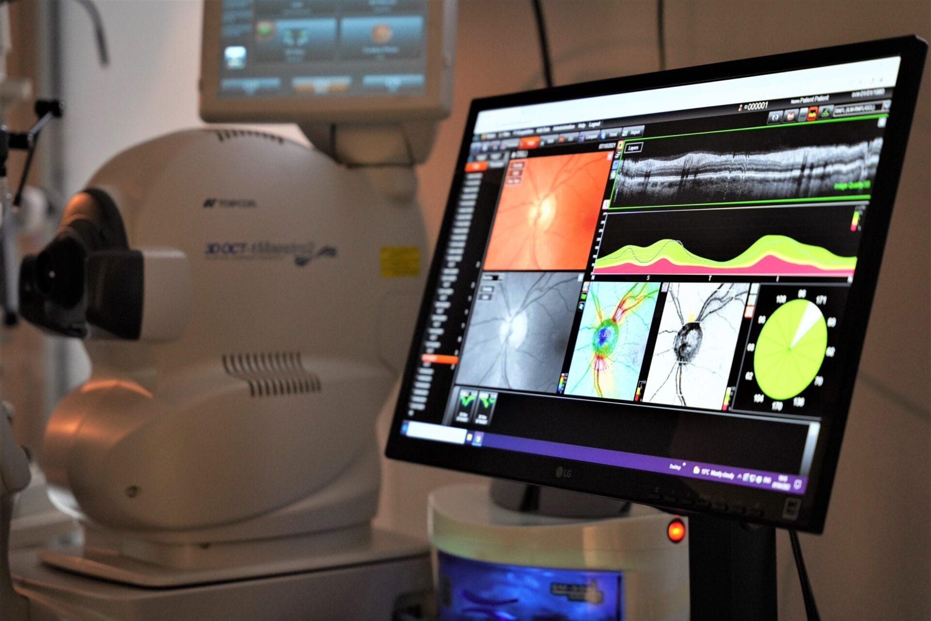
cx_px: 466
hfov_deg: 28.8
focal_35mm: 70
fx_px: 1810
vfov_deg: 19.5
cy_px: 310
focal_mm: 70
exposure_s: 1/160
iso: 2500
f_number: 2.8
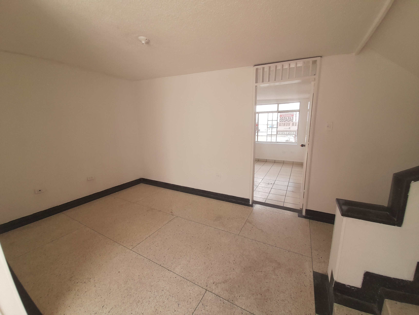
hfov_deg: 106.2
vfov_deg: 89.9
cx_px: 210
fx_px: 157
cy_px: 158
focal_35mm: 13
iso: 50
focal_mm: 1.42
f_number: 2.2
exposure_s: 1/100
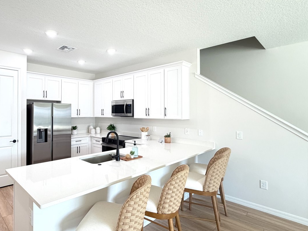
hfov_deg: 77.4
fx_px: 187
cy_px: 111
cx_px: 113
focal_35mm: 21
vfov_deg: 63.4
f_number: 2.2
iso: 250
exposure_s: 1/120
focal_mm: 2.22
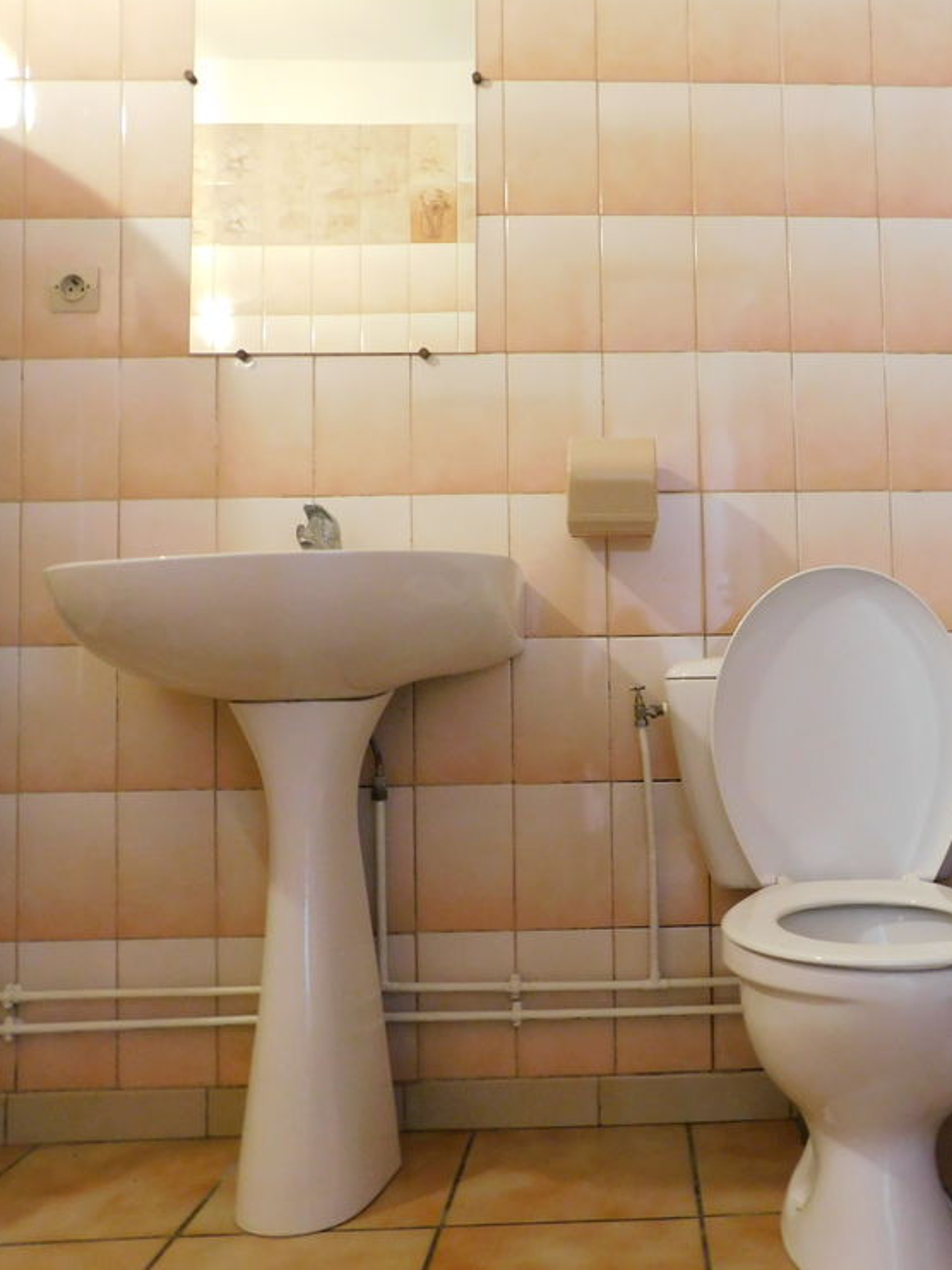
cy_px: 638
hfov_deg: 44.3
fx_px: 1137
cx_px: 680
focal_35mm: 31
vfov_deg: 58.4
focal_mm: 4
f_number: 3
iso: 400
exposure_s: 1/8
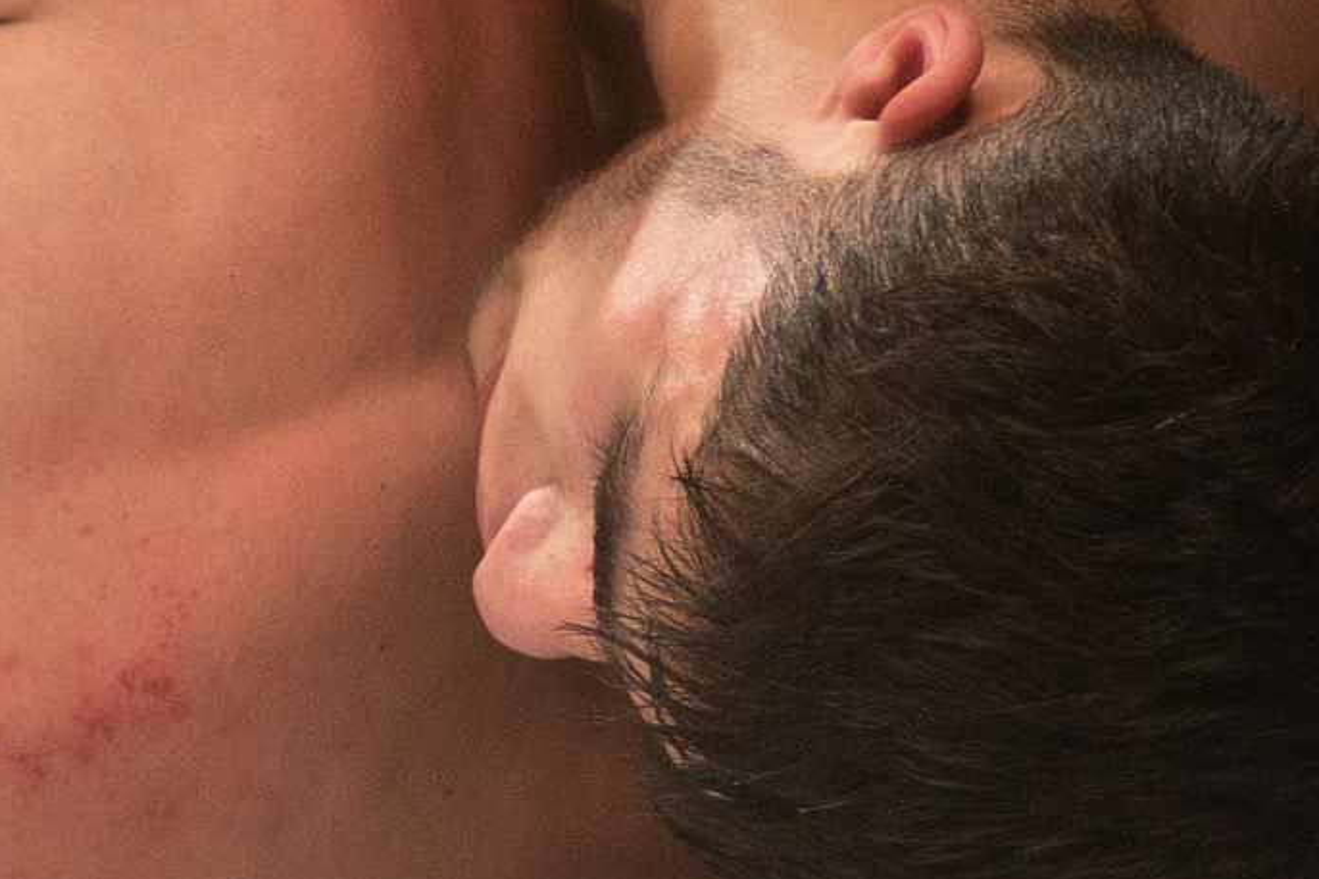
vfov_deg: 2.3
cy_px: -399
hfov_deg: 3.5
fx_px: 21501
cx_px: -387
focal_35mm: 587
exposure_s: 1/320
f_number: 4
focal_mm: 116
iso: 1000
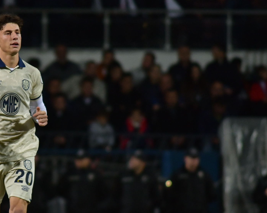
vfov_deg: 1.8
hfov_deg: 2.3
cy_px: 110
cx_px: 8
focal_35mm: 837
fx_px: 6614
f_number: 4
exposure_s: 1/1000
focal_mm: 300
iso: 1000
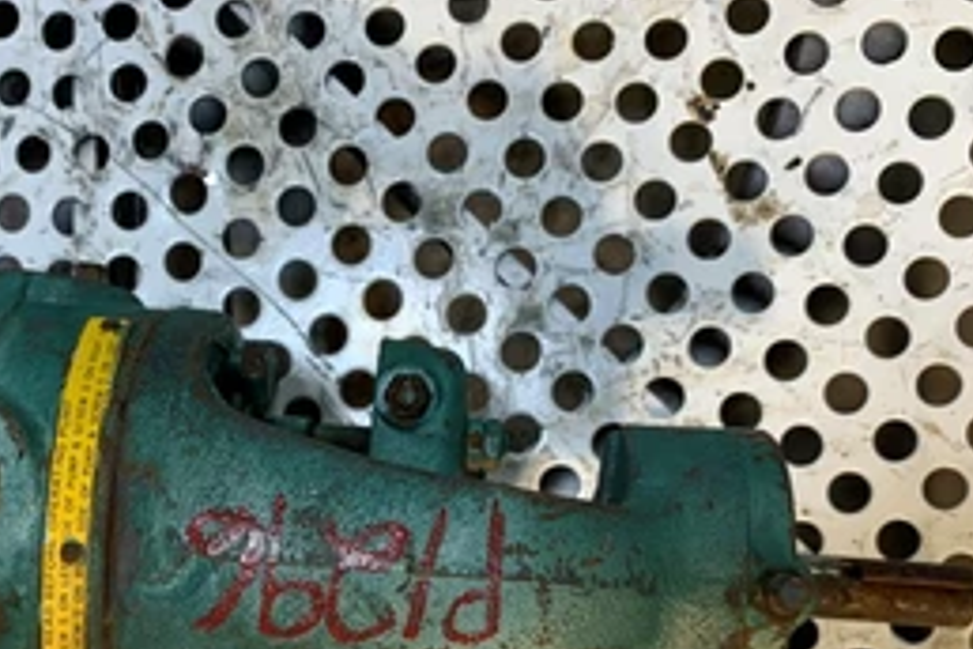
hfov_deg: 45.4
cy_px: 551
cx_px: 298
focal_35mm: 42
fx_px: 1135
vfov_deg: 30.8
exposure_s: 1/120
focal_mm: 4.25
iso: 32
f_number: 1.8
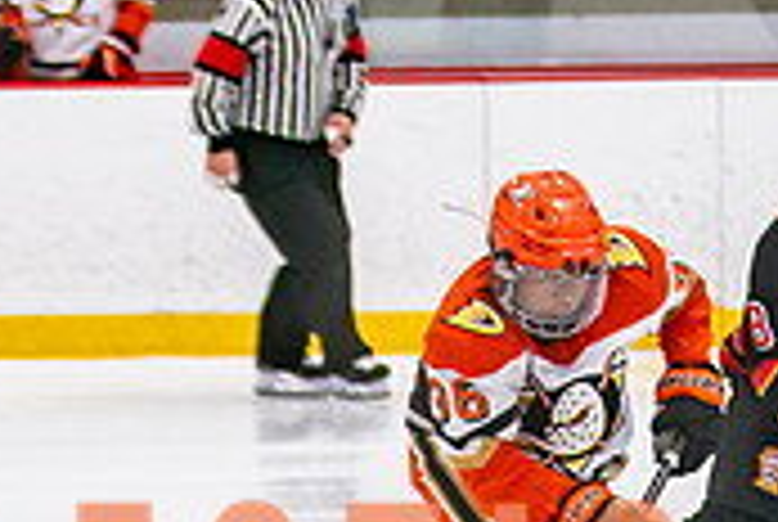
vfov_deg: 3.9
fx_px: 7707
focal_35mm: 356
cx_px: 305
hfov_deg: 5.8
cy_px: 768
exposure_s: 1/640
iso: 640
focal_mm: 75
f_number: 2.8
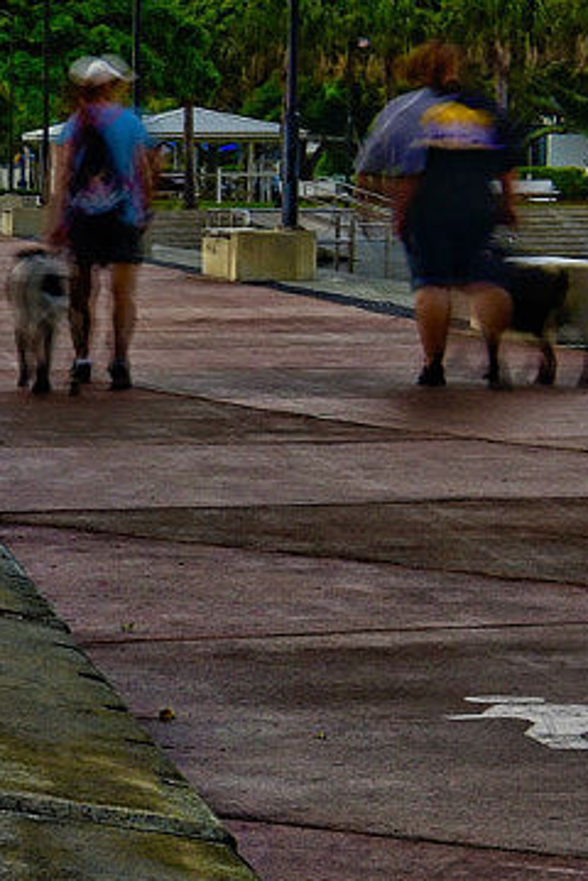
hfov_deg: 6.2
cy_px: 418
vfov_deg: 10.3
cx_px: -1318
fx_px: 4900
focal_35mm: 200
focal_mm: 45
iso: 64
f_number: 11
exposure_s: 1/2
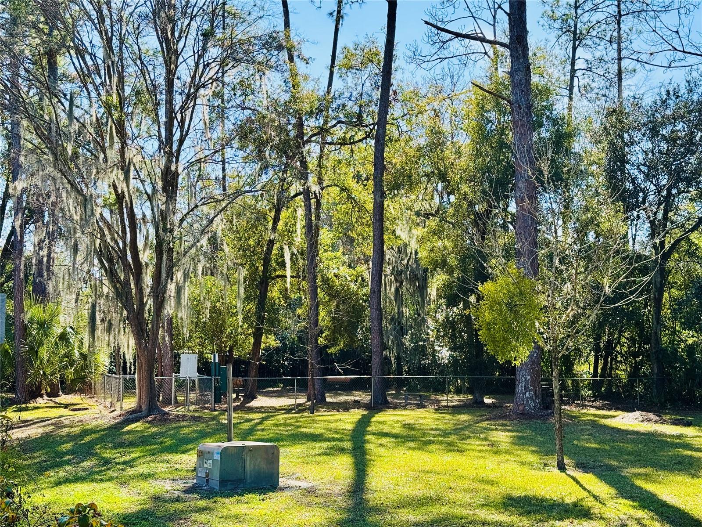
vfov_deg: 30.3
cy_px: 264
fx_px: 973
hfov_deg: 39.7
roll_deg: +0.2
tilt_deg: +5.6
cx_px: 351
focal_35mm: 48
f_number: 1.78
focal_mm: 6.76
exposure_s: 1/995
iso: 64
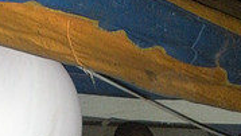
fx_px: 991
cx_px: 125
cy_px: 341
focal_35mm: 155
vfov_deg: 7.3
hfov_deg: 13.9
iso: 419
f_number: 4
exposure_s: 1/60
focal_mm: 7.7
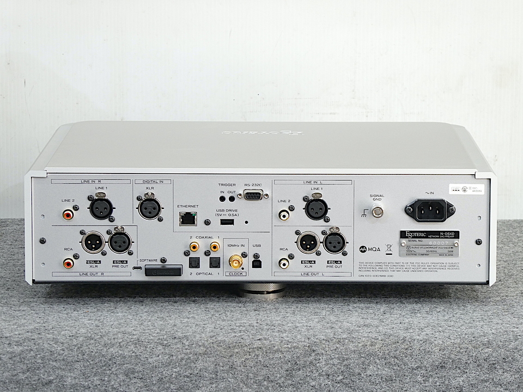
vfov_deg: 10.4
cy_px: 196
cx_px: 262
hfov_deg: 13.8
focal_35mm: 143
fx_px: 2161
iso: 200
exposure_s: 1/13
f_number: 5.4
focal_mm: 25.6
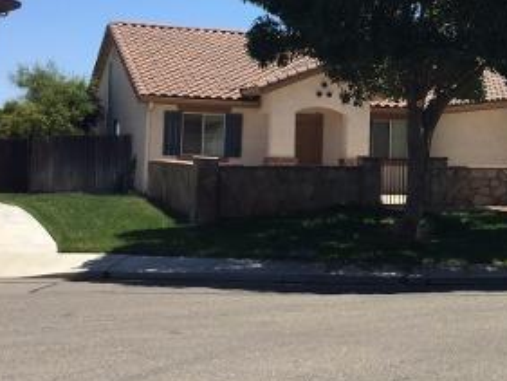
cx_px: 417
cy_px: 85
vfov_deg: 22.0
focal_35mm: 66
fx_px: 967
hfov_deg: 28.6
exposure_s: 1/1582
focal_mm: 4.15
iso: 32
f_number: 2.2
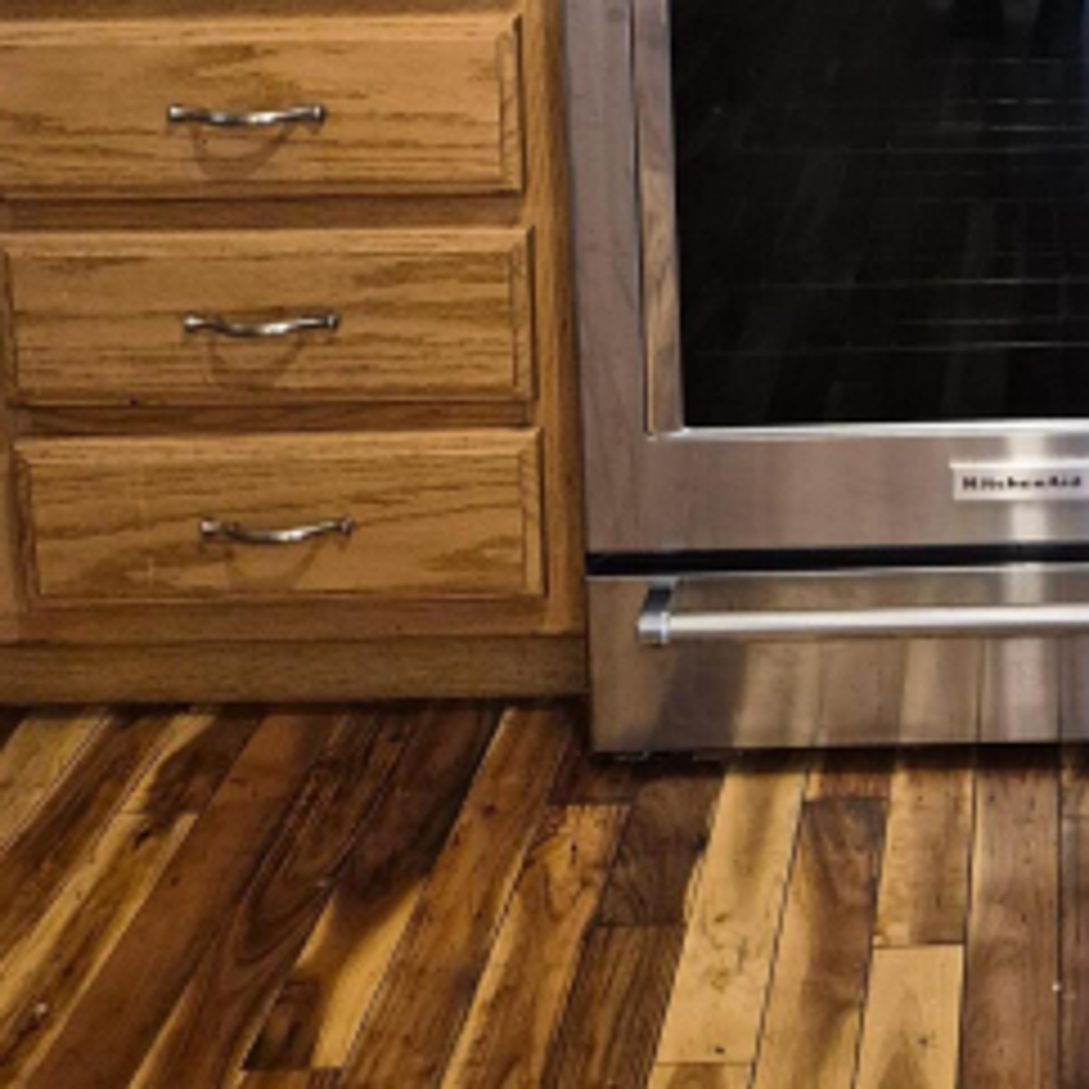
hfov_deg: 28.7
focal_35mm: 56
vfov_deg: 27.3
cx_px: 1089
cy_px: -182
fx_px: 1993
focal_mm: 5.4
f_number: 1.8
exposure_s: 1/120
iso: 1000
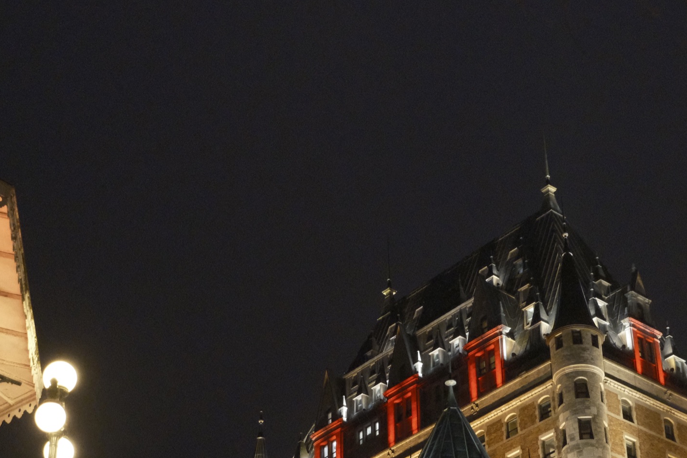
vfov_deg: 16.6
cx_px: 341
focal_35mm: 82
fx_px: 1565
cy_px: 331
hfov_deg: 24.8
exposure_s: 1/125
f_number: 5
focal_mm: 35.3
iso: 10000
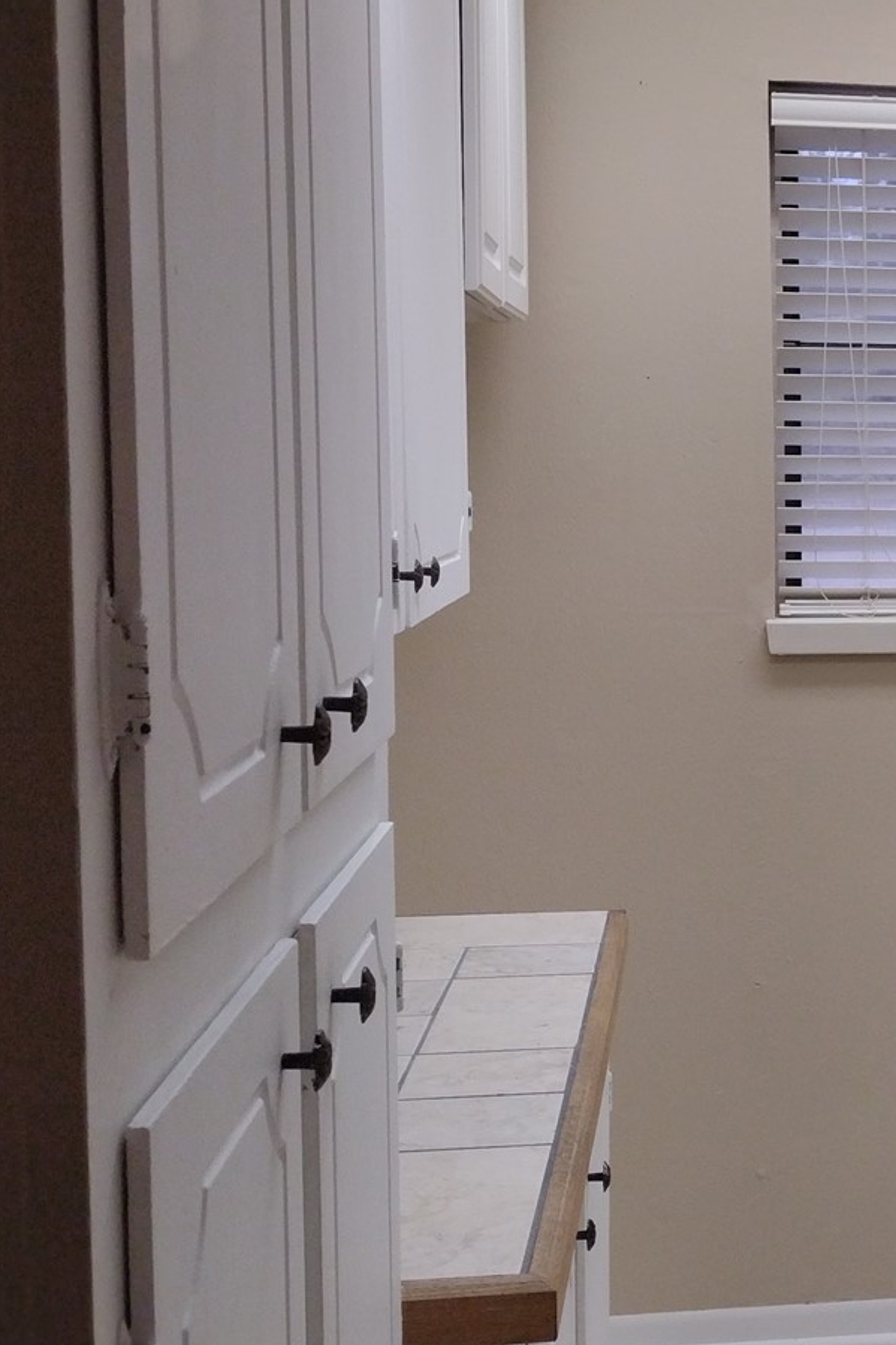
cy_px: 618
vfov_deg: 31.4
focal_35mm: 64
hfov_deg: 19.7
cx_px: 1128
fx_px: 2390
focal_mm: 4.71
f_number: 1.7
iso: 100
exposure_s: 1/137
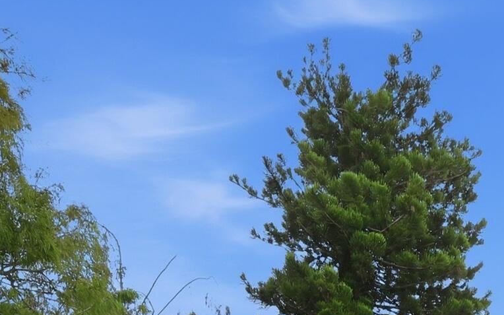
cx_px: 504
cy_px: 645
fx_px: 659
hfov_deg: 37.4
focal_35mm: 48
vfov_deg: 17.8
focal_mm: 12
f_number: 8
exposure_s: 1/50
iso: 100
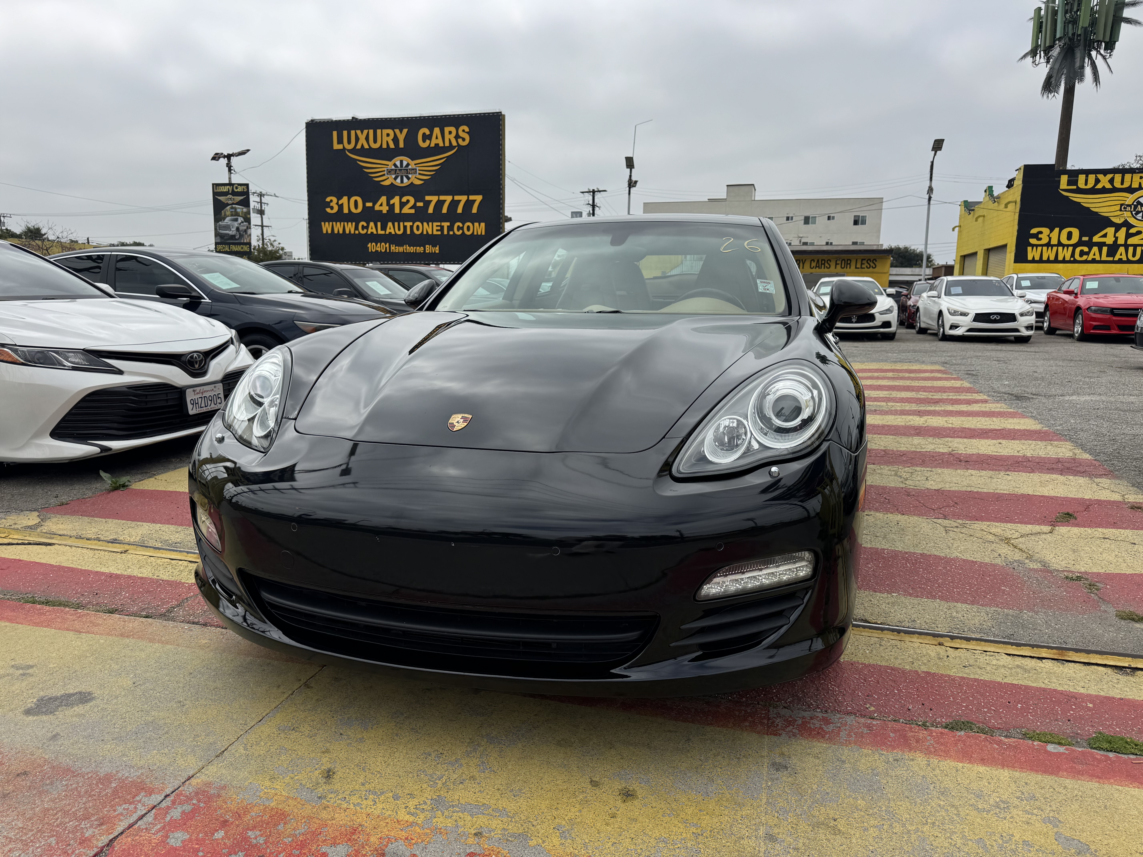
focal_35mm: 24
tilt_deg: -9.7
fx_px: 792
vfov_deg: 56.8
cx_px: 572
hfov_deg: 71.6
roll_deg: -0.9
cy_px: 428
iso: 80
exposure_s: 1/5814
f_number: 1.78
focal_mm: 6.76
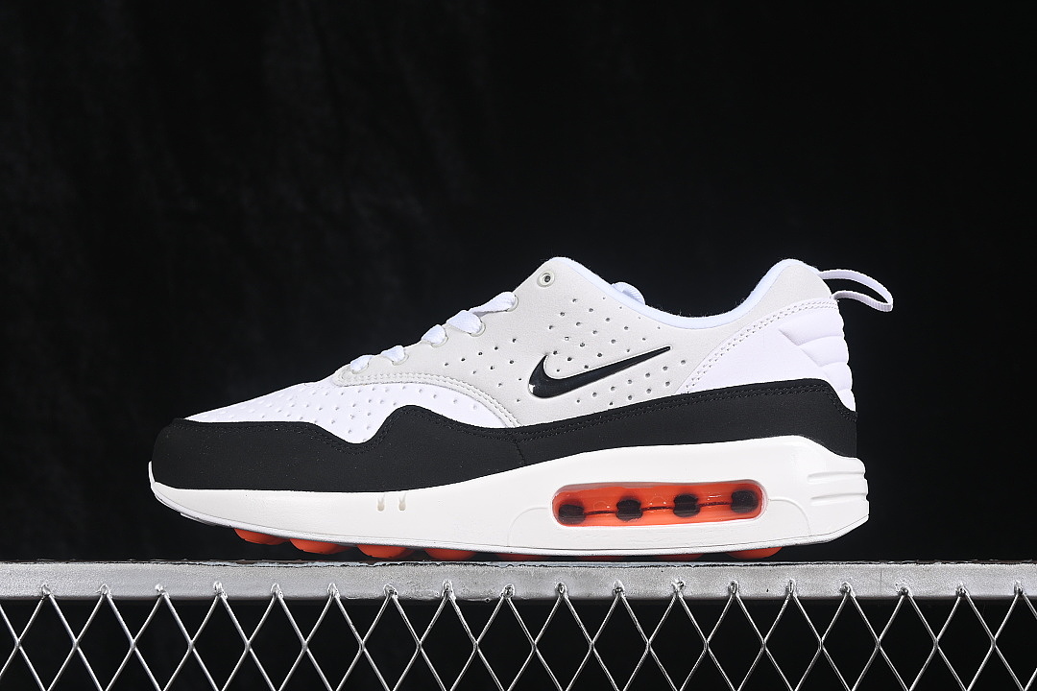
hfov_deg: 27.0
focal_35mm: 75
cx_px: 518
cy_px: 346
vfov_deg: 18.2
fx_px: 2160
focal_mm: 50
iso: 160
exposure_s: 1/80
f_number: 7.1
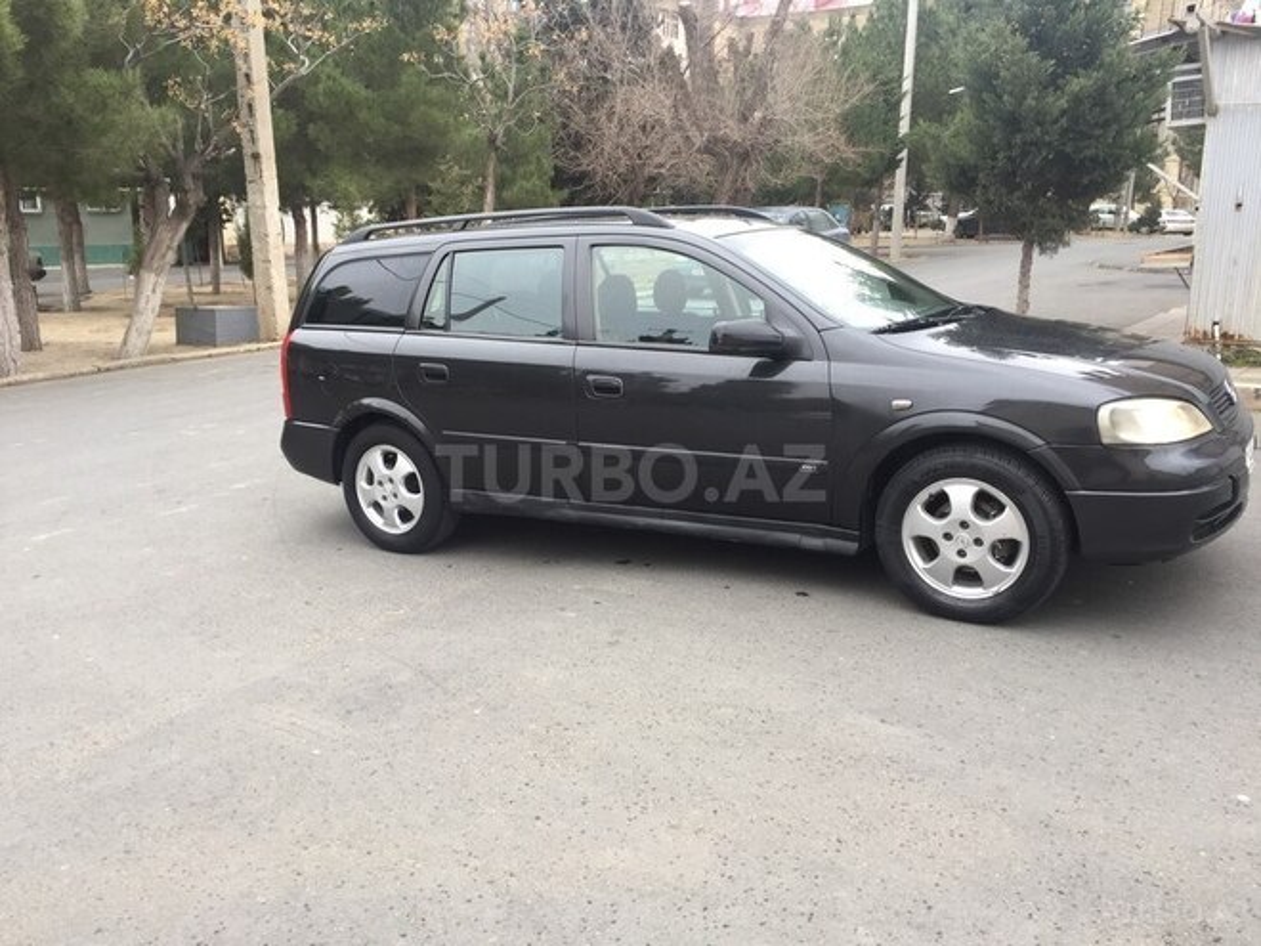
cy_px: 473
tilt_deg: -12.1
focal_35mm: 29
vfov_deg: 48.2
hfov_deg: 61.7
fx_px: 1056
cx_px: 630
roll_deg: -1.8
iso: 32
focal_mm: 4.15
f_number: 2.2
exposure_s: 1/100
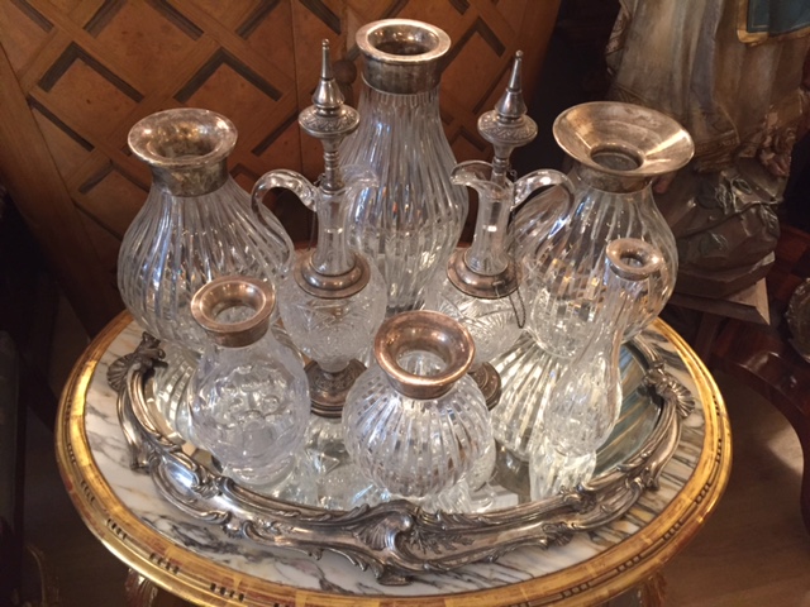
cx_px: 405
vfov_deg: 48.2
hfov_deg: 61.7
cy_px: 304
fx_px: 679
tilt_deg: -46.4
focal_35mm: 29
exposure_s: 1/17
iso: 250
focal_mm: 4.15
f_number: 2.2
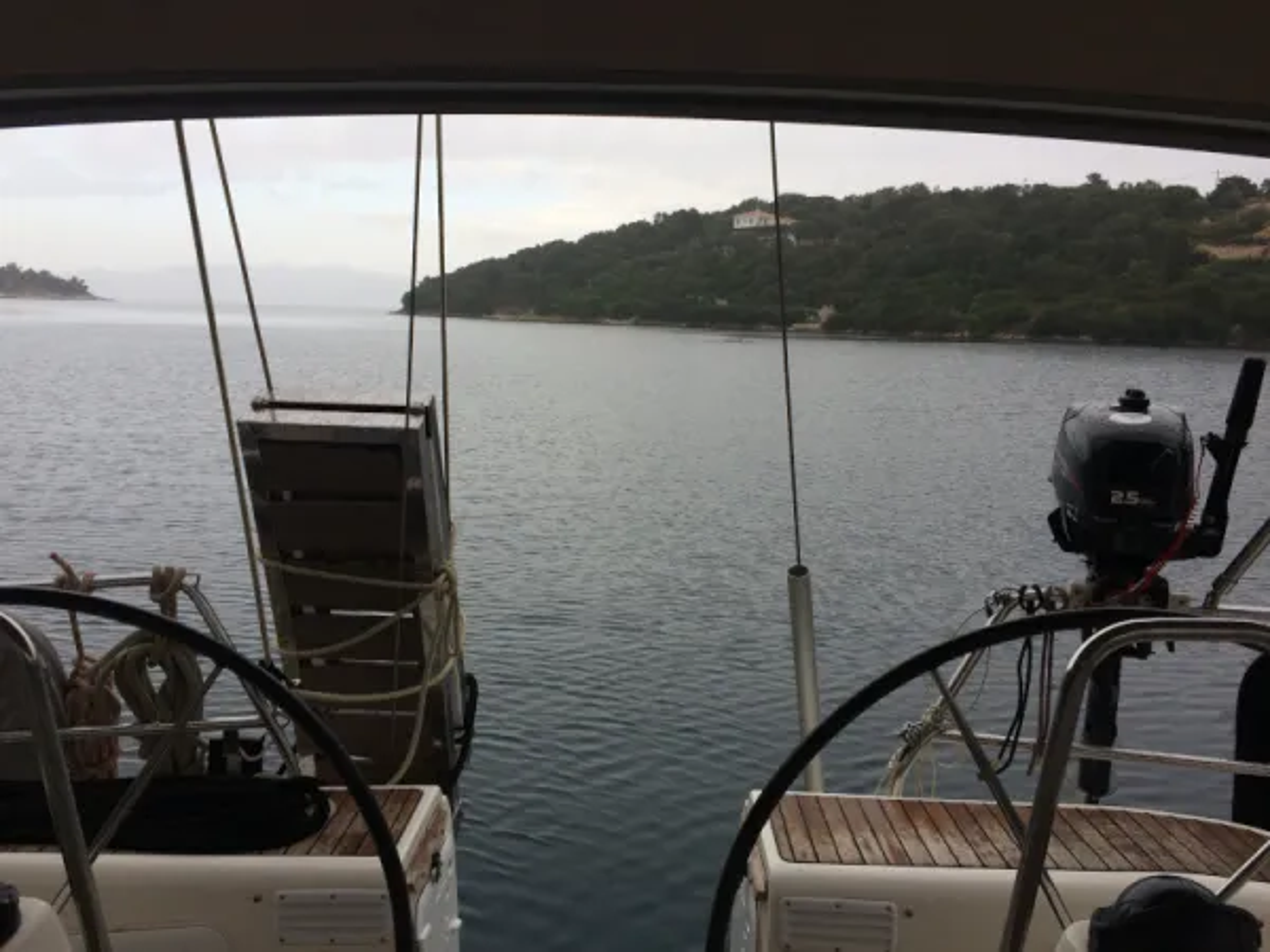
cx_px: 635
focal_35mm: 29
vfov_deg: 48.2
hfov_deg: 61.7
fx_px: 1064
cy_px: 476
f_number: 2.2
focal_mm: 4.15
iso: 32
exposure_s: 1/323
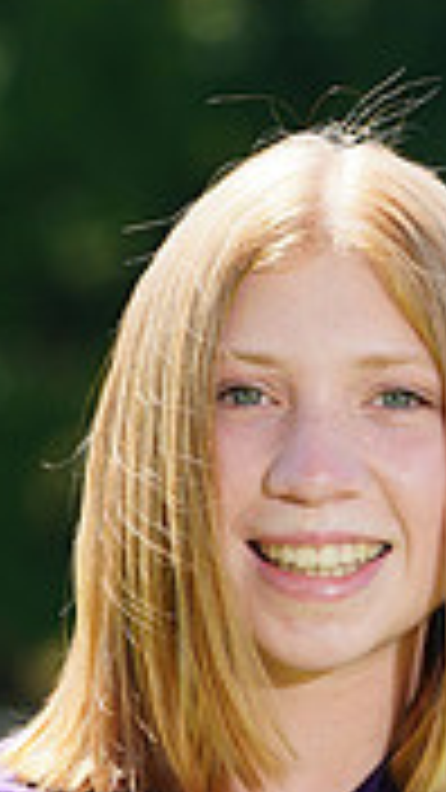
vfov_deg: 2.1
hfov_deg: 1.2
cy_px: 878
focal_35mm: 1035
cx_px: 302
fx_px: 21760
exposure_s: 1/160
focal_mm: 300
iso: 200
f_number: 10
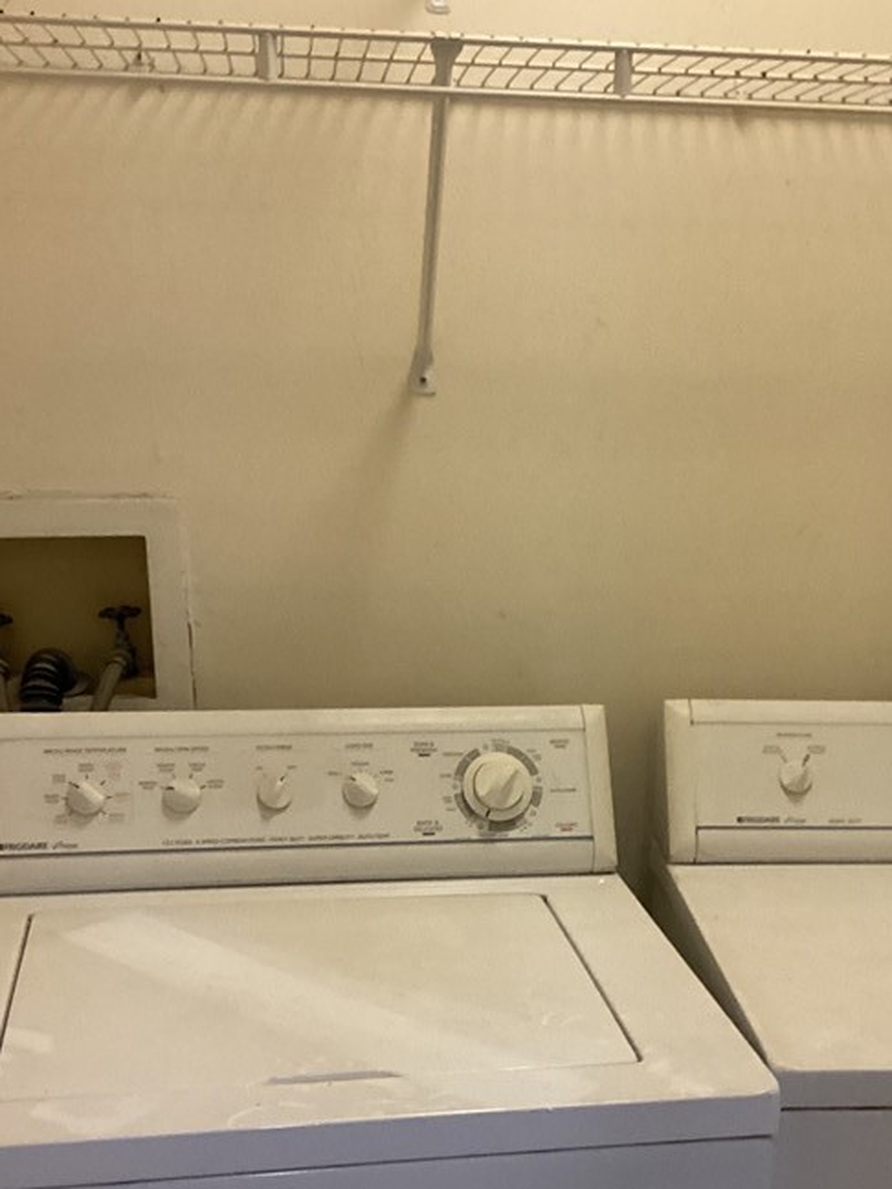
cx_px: 541
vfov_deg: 38.5
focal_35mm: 49
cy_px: 791
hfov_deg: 29.6
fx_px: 1684
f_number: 2.4
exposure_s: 1/33
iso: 320
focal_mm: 3.3
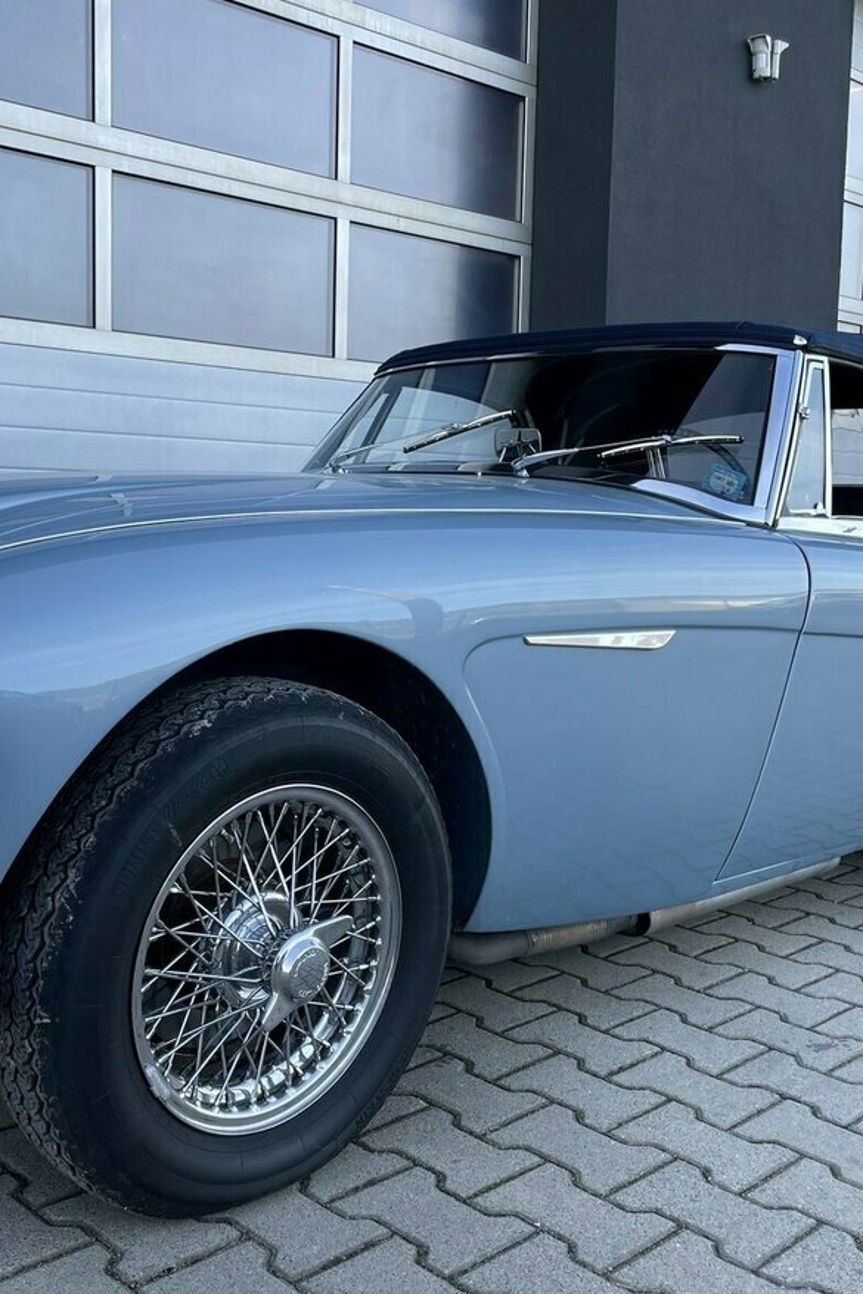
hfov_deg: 35.7
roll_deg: -0.8
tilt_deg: -5.6
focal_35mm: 37
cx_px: 308
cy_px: 661
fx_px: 1330
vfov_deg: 51.9
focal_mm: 4.2
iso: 32
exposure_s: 1/302
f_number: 1.6
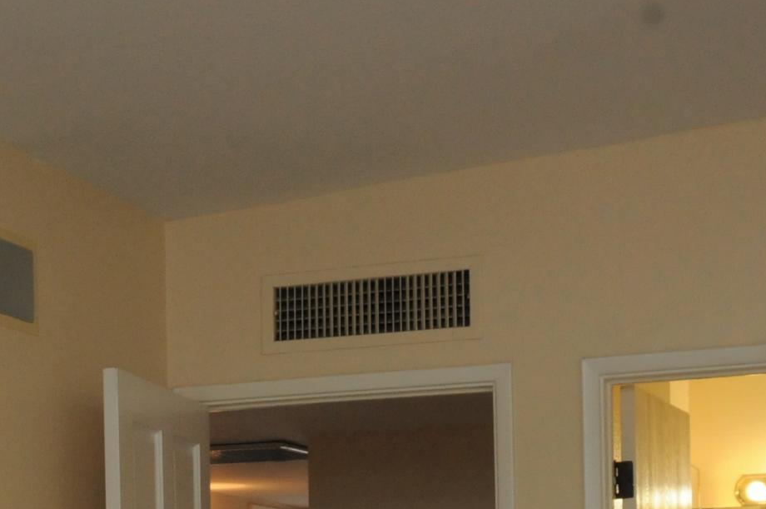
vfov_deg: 14.4
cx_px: -164
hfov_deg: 21.4
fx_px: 1870
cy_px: 773
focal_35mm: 88
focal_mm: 18
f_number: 11
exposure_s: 1/60
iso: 800
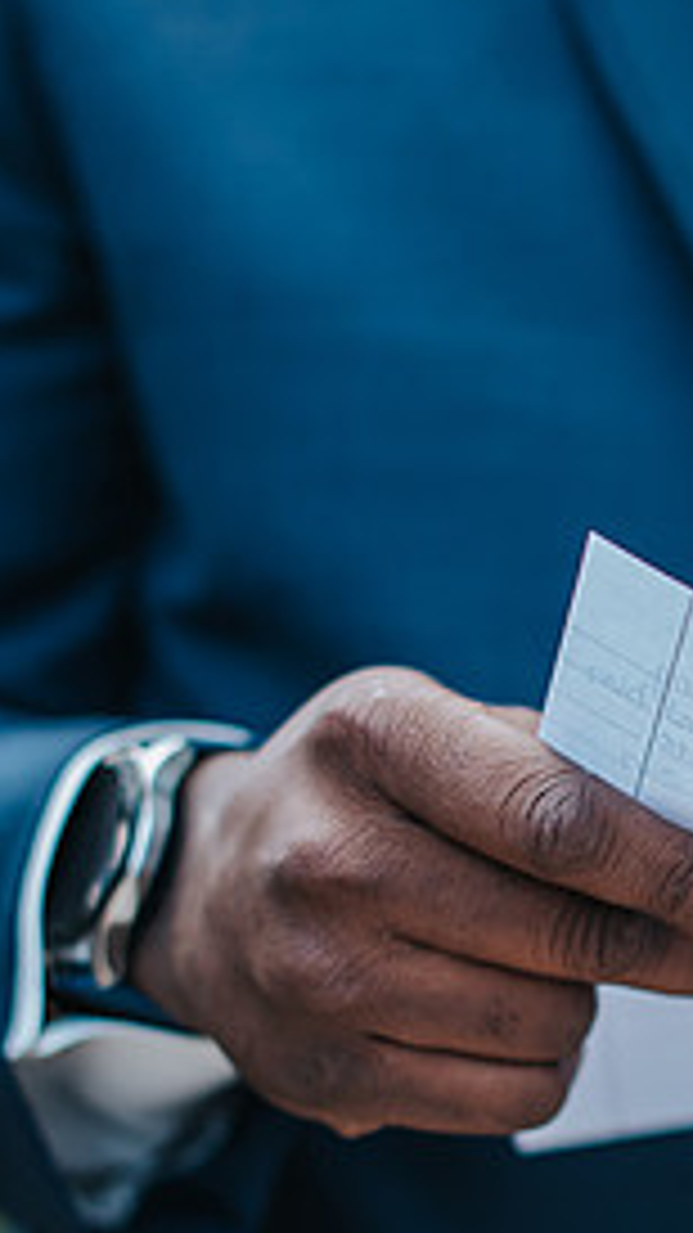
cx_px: 819
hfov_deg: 10.7
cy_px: 848
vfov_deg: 19.2
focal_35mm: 111
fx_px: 3628
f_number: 2.2
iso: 320
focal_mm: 50
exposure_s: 1/640
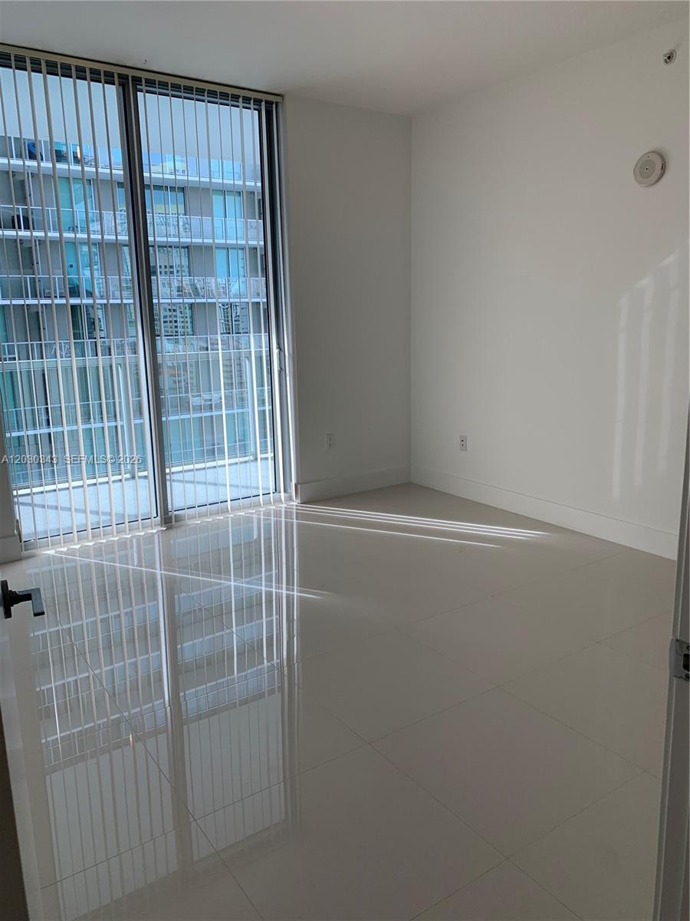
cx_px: 345
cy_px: 460
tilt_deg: -11.9
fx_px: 691
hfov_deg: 53.1
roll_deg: +1.0
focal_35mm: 26
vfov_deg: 67.3
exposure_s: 1/180
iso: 25
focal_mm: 4.25
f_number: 1.8
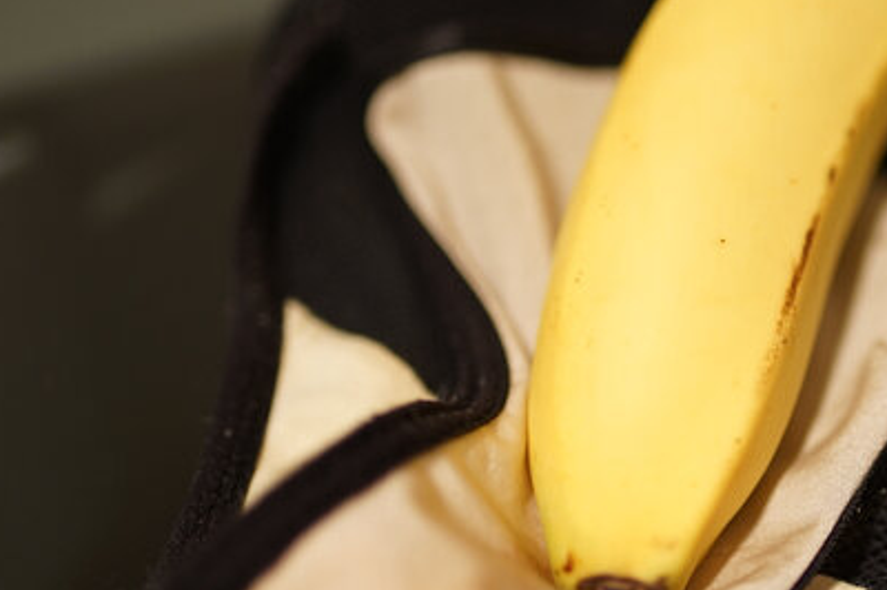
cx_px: 785
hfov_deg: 27.9
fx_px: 1723
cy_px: 263
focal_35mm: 70
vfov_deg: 19.4
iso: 250
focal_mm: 35
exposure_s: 1/60
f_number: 1.8
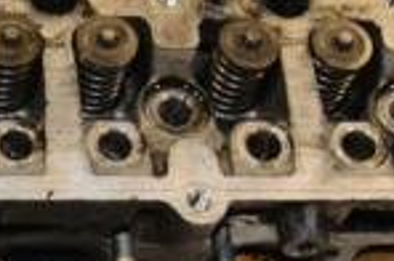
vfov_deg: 10.7
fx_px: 1398
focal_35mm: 128
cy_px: 104
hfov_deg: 15.4
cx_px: -85
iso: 800
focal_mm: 21
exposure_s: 1/200
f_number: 5
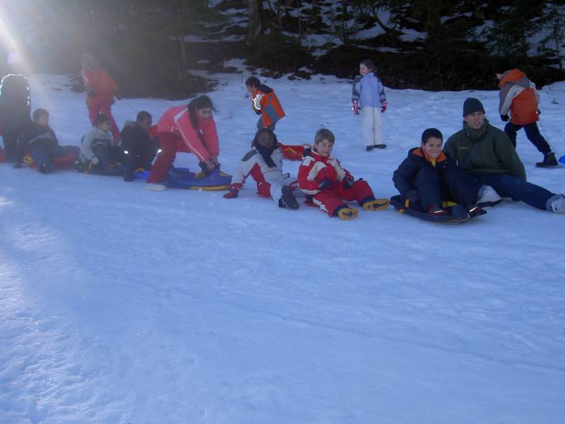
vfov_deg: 36.8
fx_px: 637
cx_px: 282
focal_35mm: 39
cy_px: 212
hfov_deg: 47.9
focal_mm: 8
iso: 100
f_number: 4.7
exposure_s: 1/200
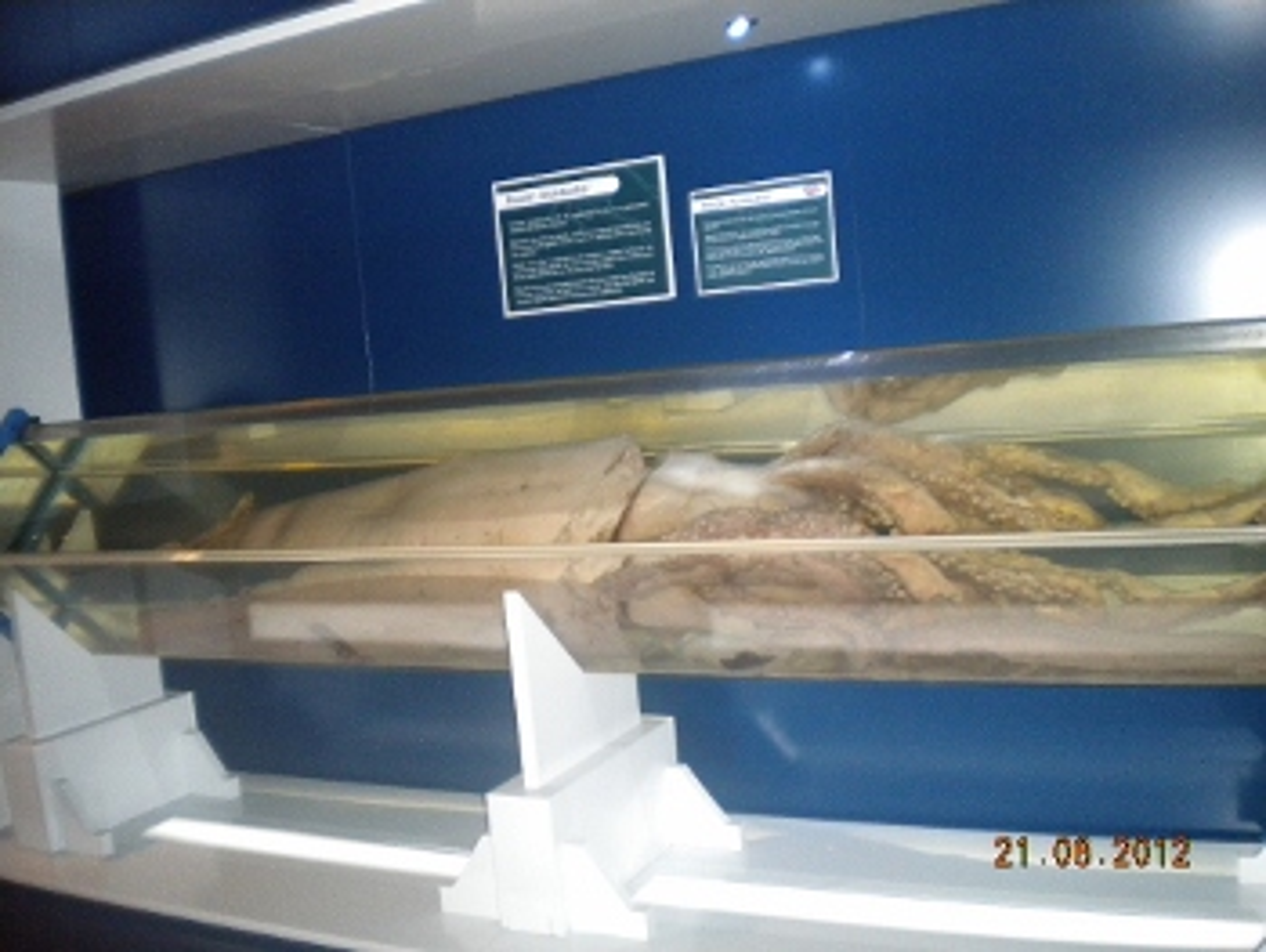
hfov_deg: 52.6
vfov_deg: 40.7
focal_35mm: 35
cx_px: 633
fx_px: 1281
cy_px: 476
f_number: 3.1
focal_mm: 6.3
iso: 400
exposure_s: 1/30
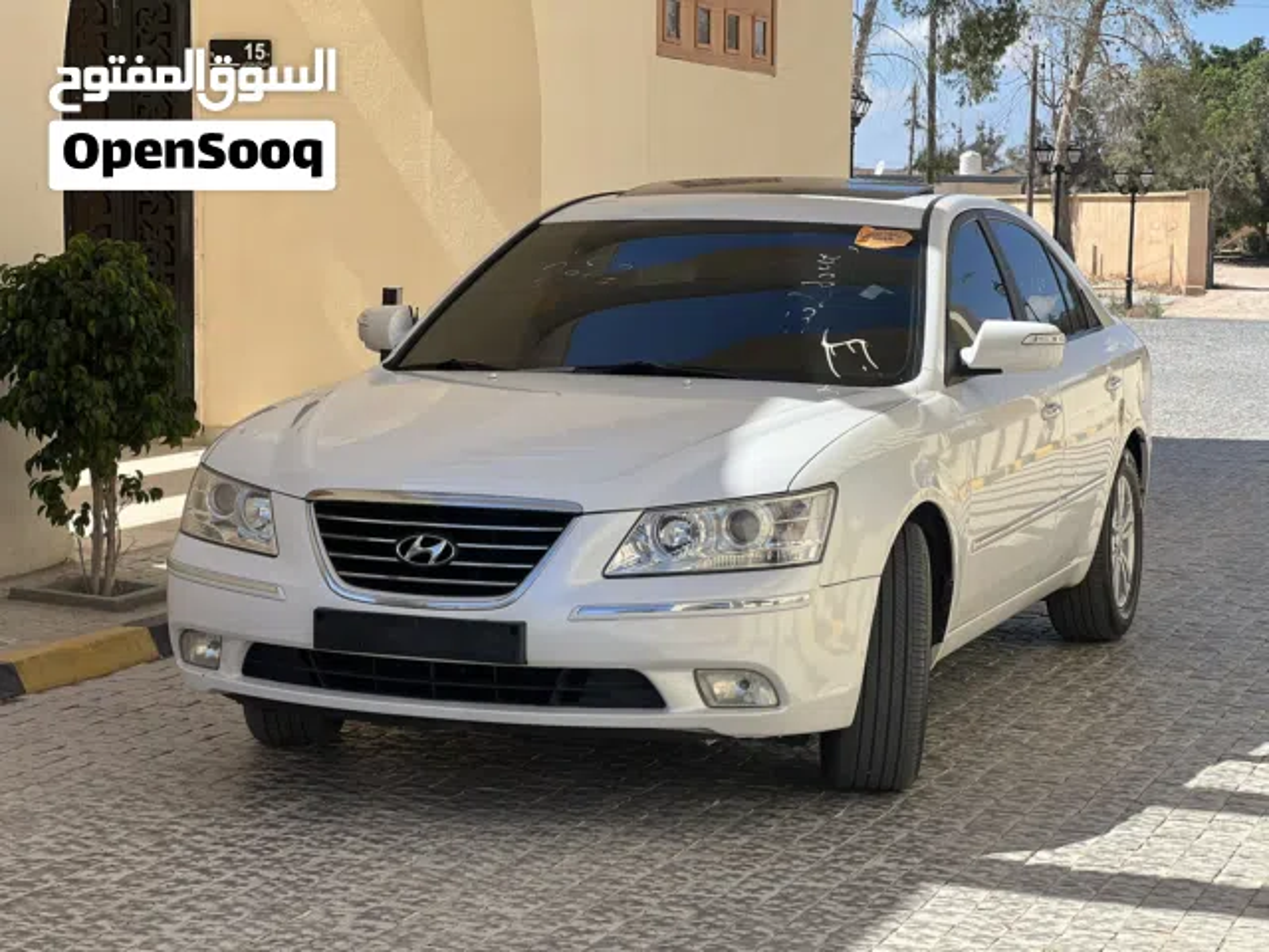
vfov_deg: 19.1
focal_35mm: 77
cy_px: 476
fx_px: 2823
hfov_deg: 25.3
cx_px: 634
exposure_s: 1/681
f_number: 2.8
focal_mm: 9
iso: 32
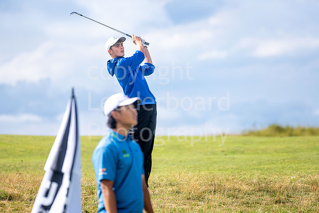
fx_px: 2659
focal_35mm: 300
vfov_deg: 4.6
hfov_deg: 6.9
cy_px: 106
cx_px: 160
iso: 200
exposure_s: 1/1000
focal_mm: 300
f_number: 5
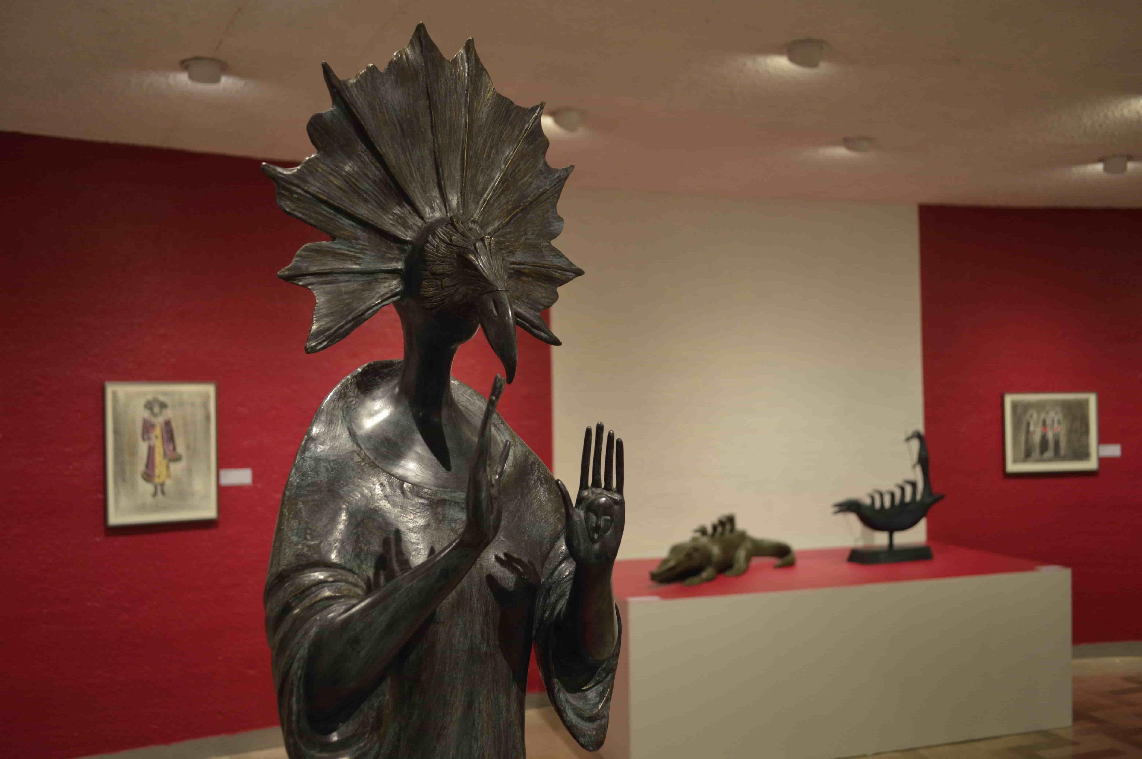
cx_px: 571
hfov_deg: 57.3
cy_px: 380
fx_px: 1046
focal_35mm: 33
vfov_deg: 39.9
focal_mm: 22
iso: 560
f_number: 3.8
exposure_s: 1/60
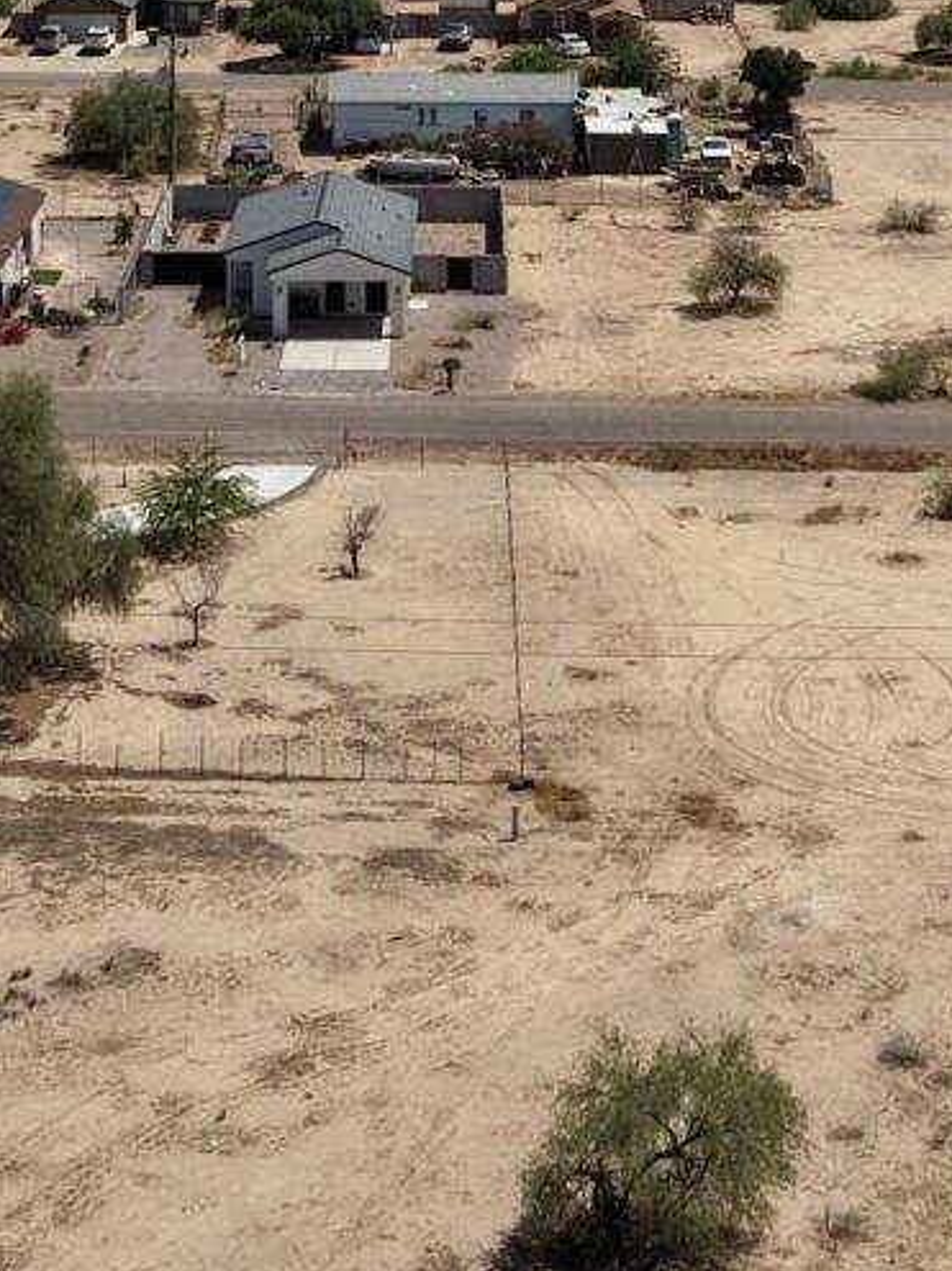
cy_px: -467
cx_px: 362
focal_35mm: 97
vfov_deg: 18.5
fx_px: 3558
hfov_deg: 15.2
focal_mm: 8.67
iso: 120
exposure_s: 1/6000
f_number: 1.8
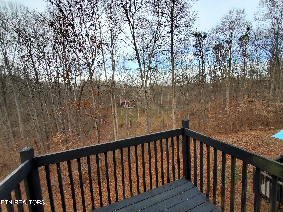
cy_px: 106
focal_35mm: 13
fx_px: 106
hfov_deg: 106.2
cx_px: 142
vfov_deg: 89.9
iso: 50
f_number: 2.2
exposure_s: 1/403
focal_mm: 1.13
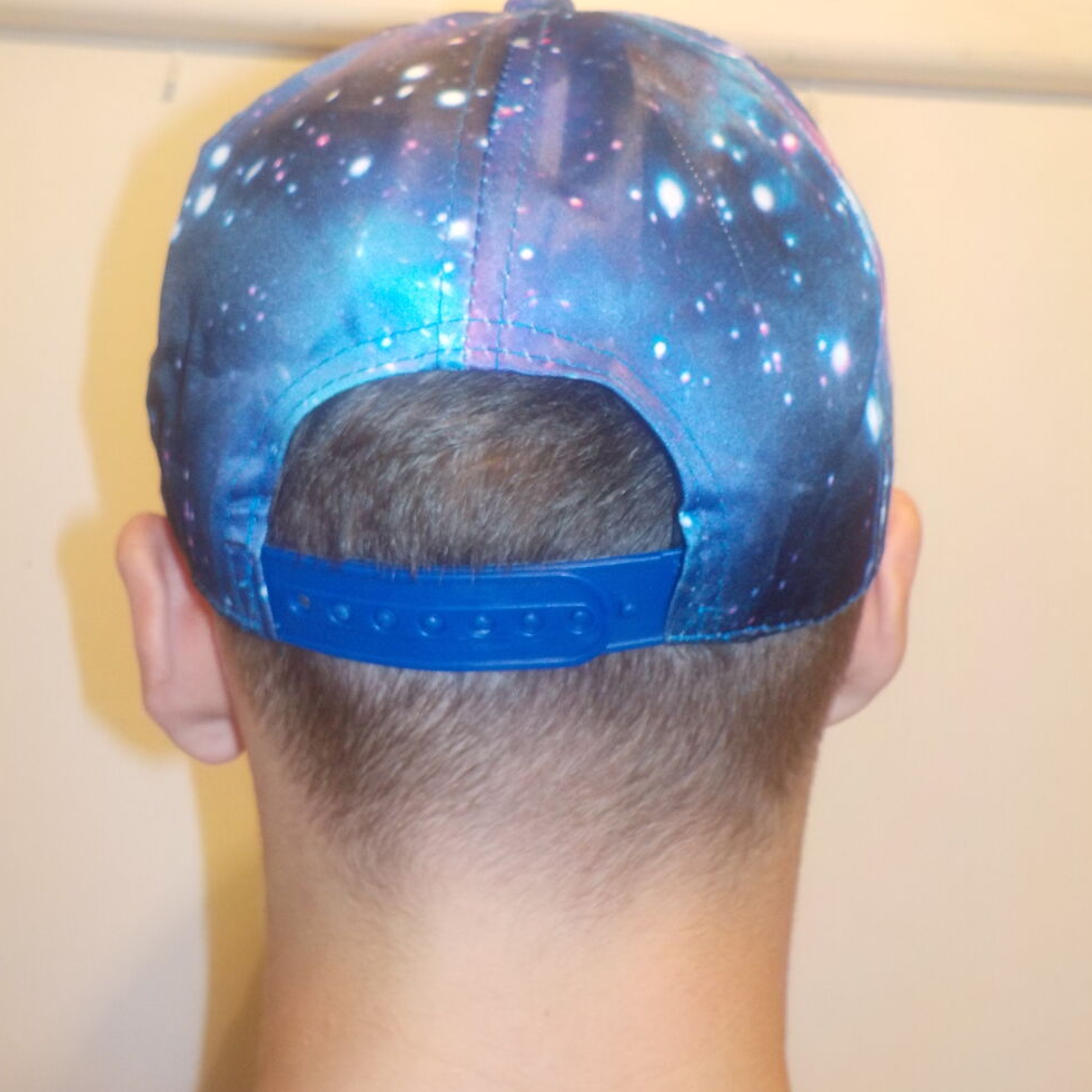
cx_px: 543
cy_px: 450
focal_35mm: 36
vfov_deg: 45.9
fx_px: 1285
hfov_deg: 46.0
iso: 200
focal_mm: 4.1
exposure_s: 1/30
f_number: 3.3
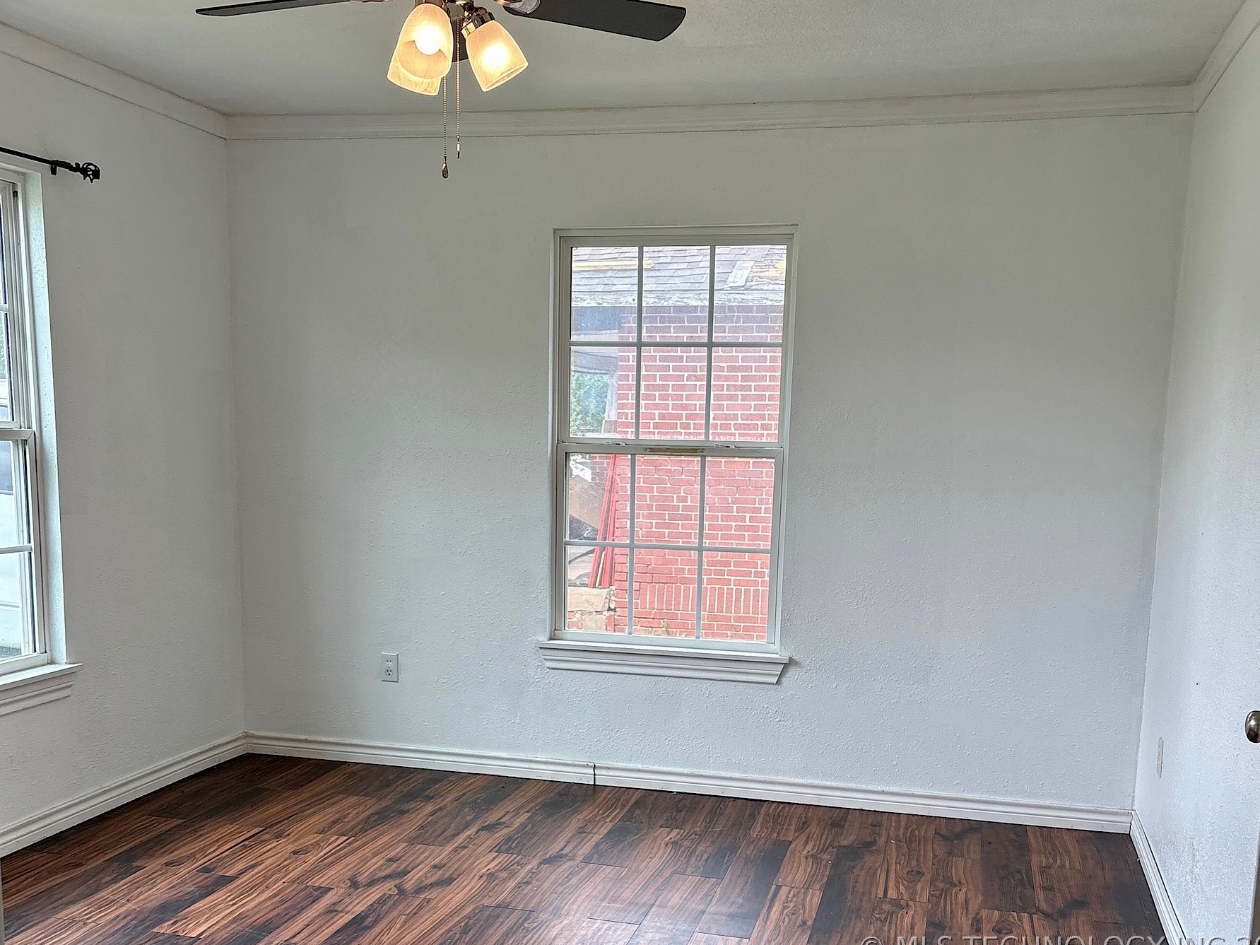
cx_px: 637
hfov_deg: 63.4
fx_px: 1019
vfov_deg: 49.7
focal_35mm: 28
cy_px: 462
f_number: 1.6
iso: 40
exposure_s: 1/160
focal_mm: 5.96
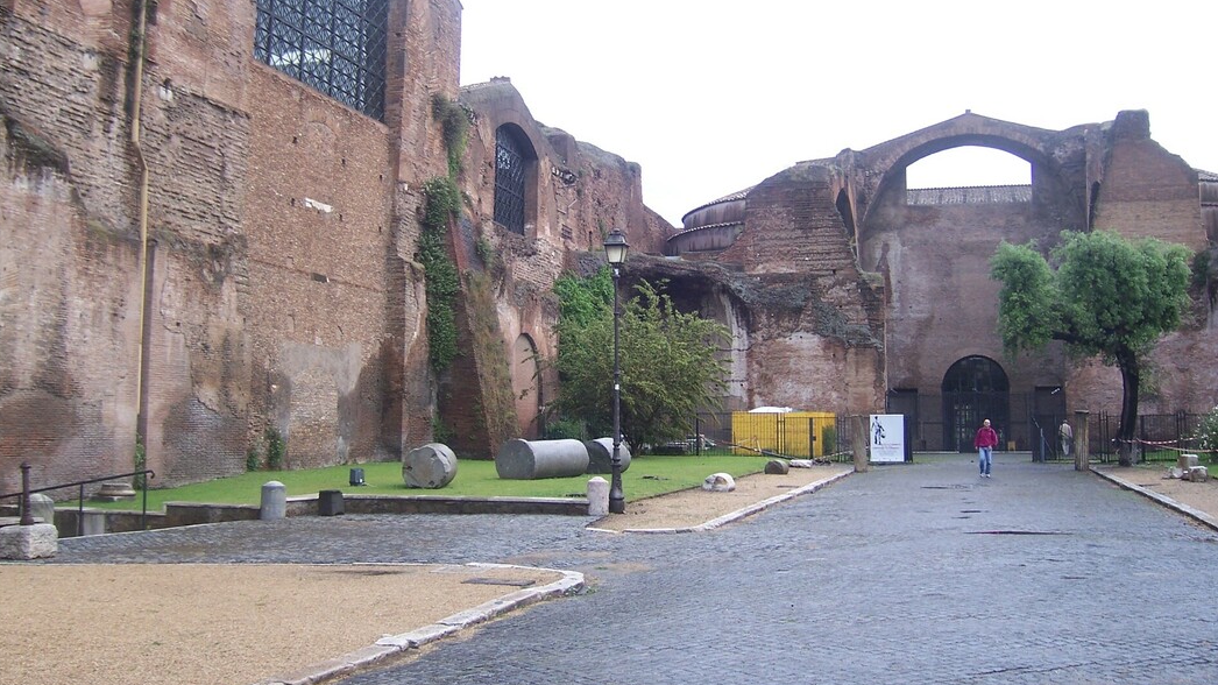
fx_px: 1292
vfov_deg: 29.5
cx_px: 599
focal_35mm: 40
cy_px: 232
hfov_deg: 50.5
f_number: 2.8
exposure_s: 1/400
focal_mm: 6.2
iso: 80
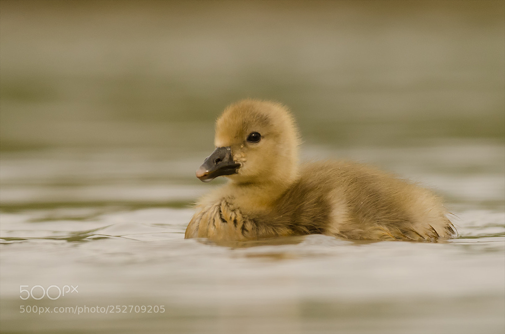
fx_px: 7558
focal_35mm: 540
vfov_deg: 2.5
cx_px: 252
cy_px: 167
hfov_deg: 3.8
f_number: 6
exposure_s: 1/1000
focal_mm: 360
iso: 800
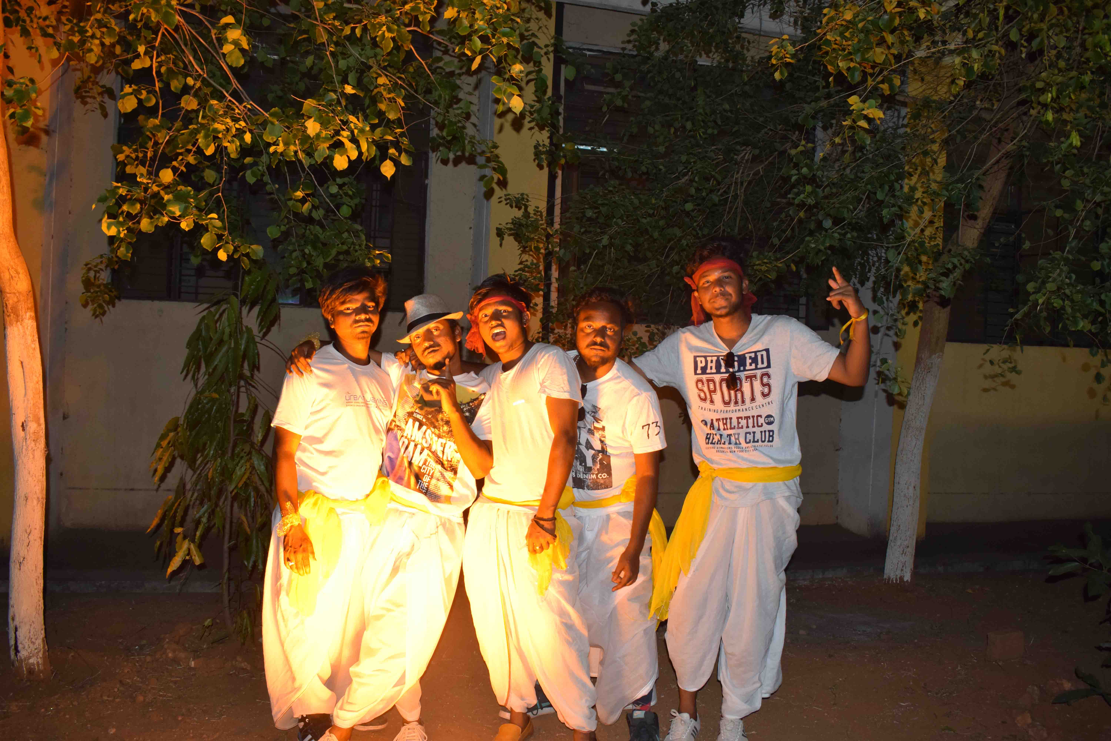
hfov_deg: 61.9
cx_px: 556
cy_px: 370
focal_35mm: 30
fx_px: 926
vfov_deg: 43.6
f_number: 5.6
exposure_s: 1/125
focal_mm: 20
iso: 800
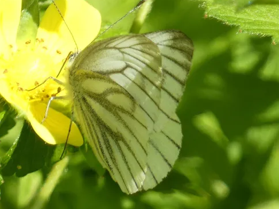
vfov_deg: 1.7
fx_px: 7226
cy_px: 79
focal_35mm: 897
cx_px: 97
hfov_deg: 2.2
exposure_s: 1/100
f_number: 5.6
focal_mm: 121.9
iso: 80
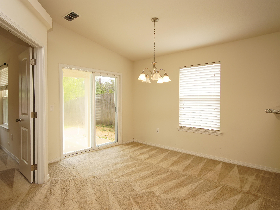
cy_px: 104
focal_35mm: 20
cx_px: 120
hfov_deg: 81.3
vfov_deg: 66.0
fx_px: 162
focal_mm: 12
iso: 250
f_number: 4.5
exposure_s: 1/60
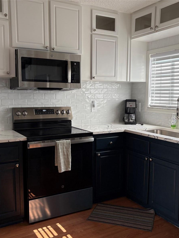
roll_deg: +0.0
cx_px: 88
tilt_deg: -5.7
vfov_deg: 52.6
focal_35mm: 35
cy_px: 120
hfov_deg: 40.7
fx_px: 241
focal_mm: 5.96
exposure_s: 1/154
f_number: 1.6
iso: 125
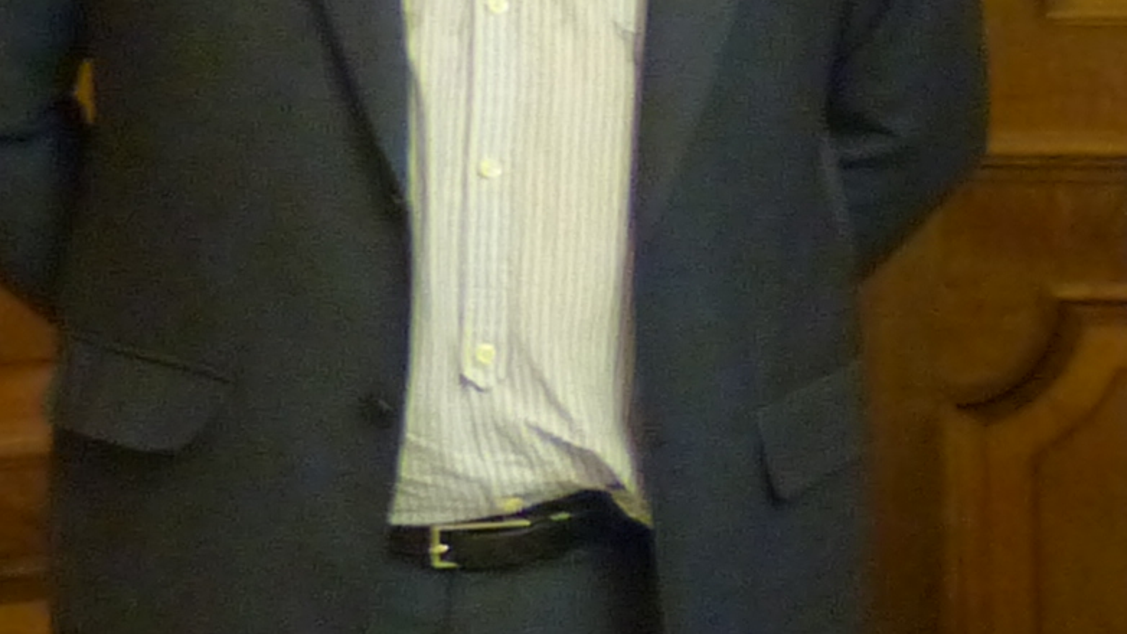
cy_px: 94
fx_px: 4662
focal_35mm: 156
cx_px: 2421
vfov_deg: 7.8
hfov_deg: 11.9
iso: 400
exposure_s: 1/13
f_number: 2.8
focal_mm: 5.1
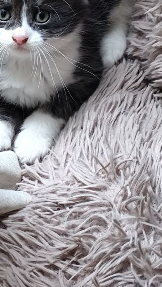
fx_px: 1038
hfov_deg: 8.9
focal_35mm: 136
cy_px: 91
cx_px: 88
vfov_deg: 15.7
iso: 320
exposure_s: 1/25
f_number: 1.65
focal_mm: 6.14
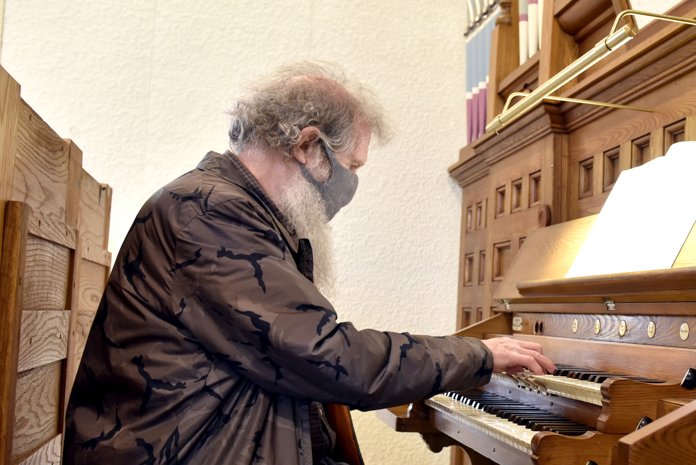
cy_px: 299
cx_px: 569
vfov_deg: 30.4
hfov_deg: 42.3
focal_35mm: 44
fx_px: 851
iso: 1600
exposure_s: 1/30
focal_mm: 24
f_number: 4
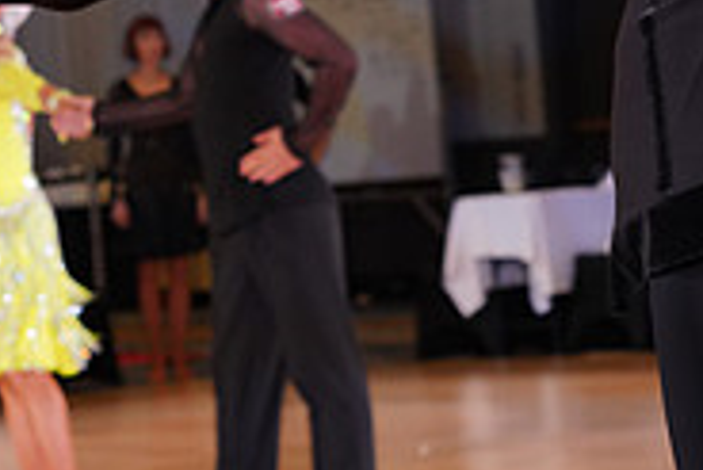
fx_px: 4182
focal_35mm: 214
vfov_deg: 6.4
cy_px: -128
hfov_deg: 9.5
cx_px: -145
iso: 1600
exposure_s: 1/160
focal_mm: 68
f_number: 5.6
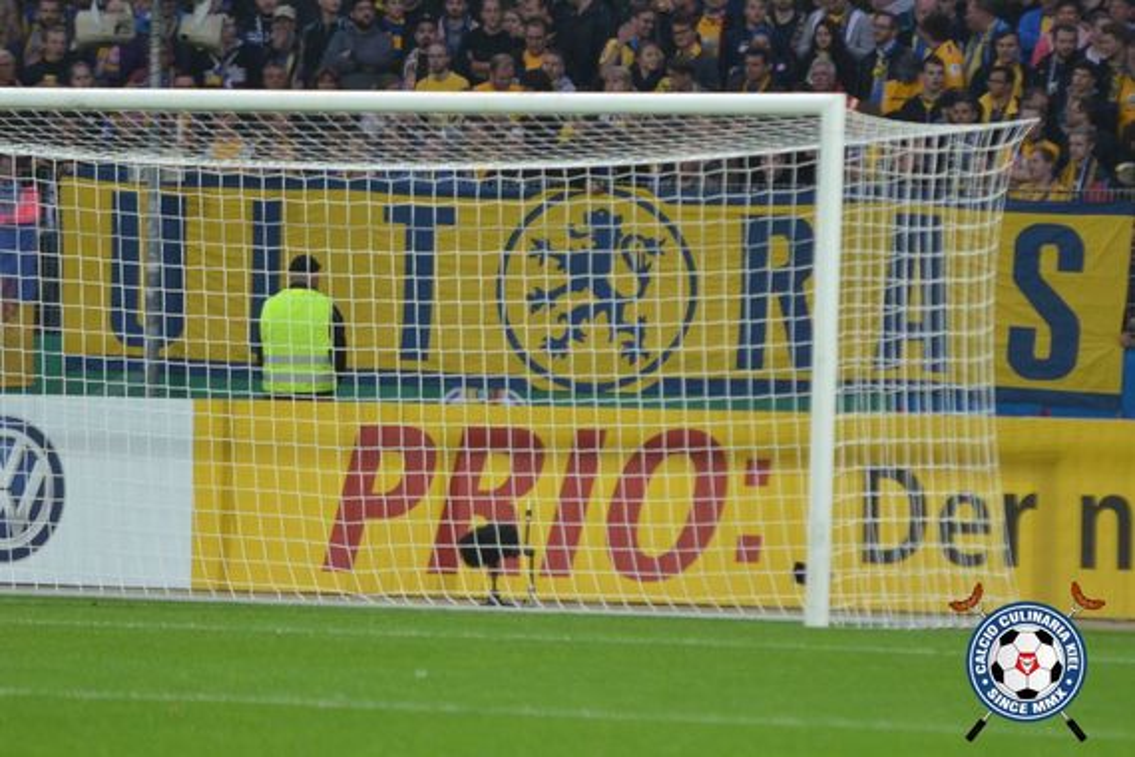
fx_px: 9458
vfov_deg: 4.6
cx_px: 568
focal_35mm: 300
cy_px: 378
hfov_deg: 6.9
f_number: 2.8
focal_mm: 200
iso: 1250
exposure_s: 1/640
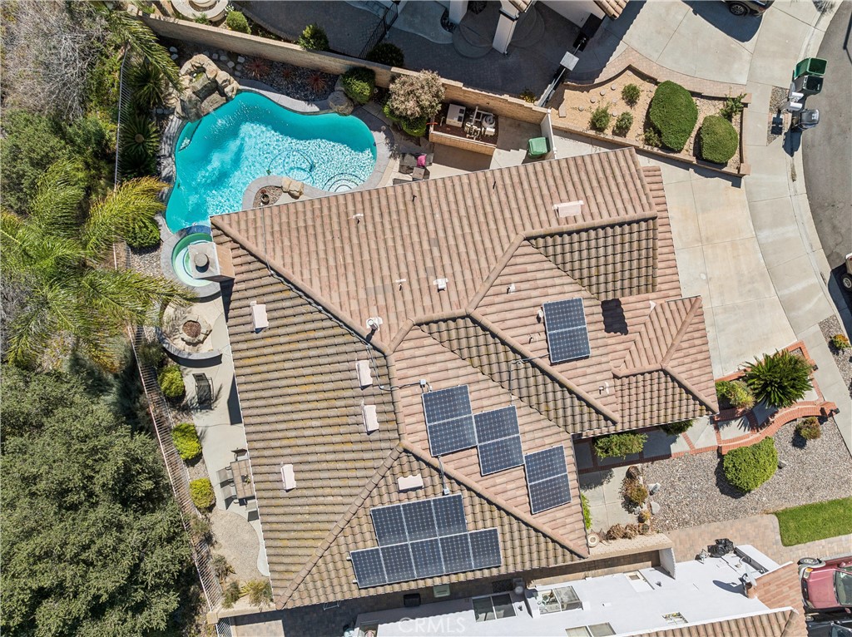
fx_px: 590
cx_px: 426
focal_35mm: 24
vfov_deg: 56.7
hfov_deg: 71.6
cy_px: 318
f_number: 2.8
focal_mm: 12.3
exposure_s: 1/100
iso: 100
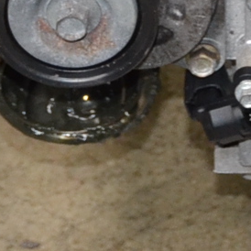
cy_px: -449
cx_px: 530
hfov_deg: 4.3
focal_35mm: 400
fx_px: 3280
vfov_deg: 4.3
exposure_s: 1/60
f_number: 4.2
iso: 800
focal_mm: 35
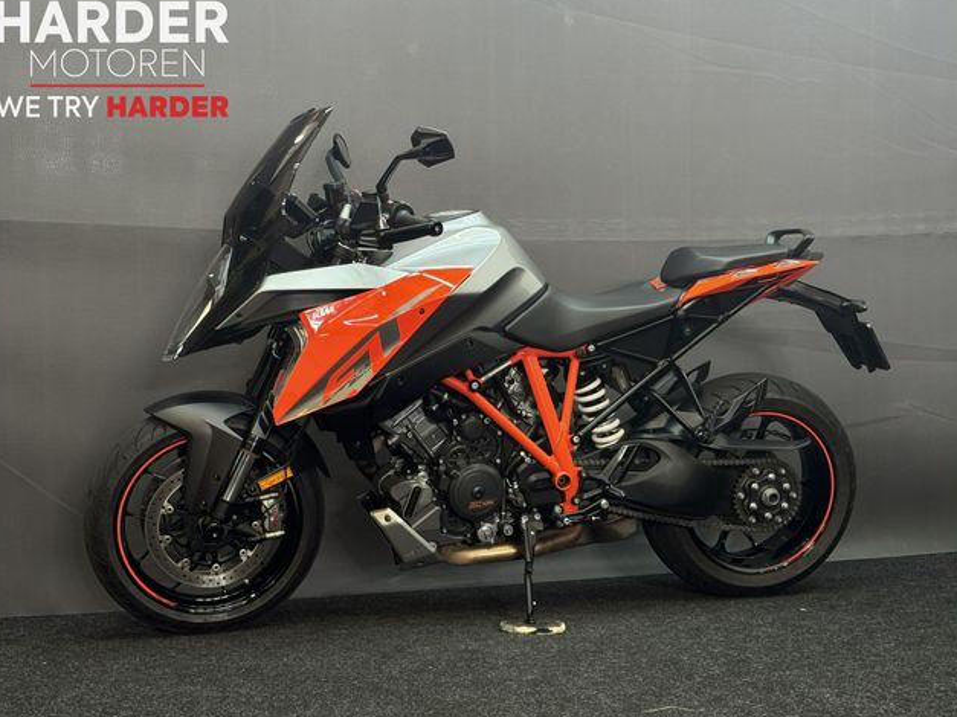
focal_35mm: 49
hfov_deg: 38.9
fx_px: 1354
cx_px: 473
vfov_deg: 29.7
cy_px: 355
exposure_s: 1/50
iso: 80
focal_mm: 6.76
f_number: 1.78
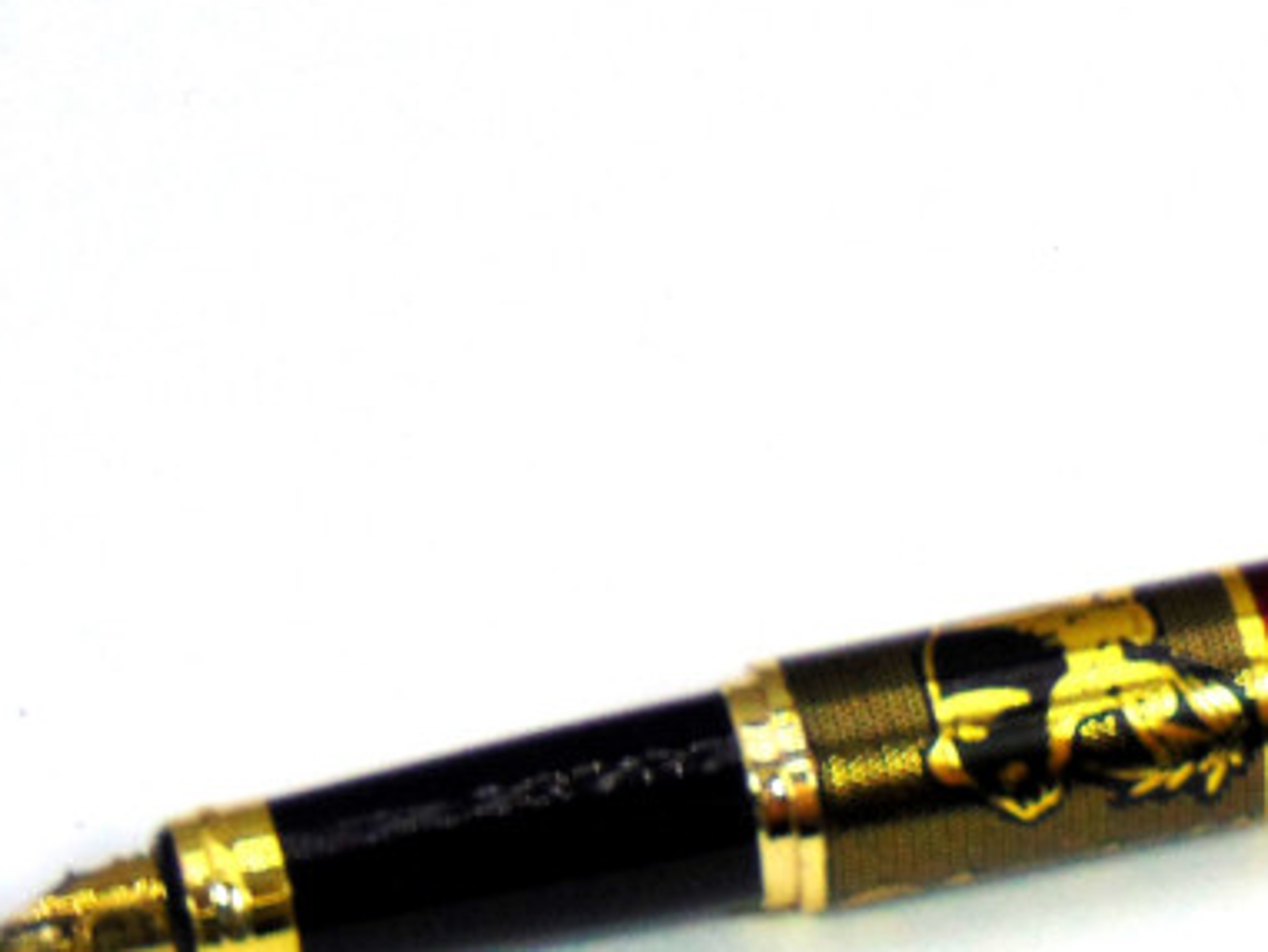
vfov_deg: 4.4
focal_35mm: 340
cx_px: 1458
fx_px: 12458
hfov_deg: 5.8
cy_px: 226
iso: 80
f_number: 3.9
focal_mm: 19.4
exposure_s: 1/200
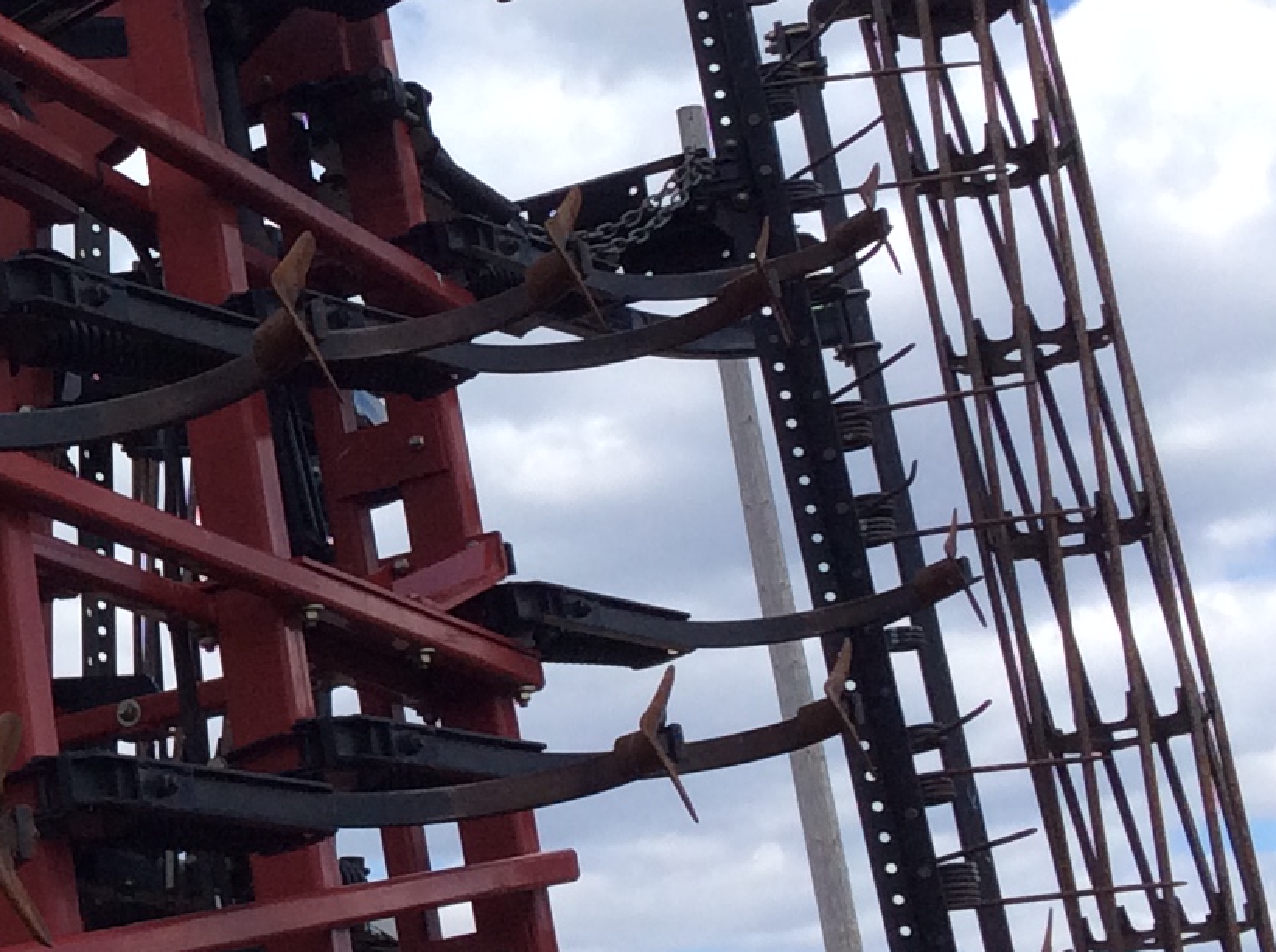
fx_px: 3717
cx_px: -193
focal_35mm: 101
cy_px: 273
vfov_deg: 14.6
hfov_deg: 18.6
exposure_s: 1/1634
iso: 32
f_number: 2.4
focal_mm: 3.3
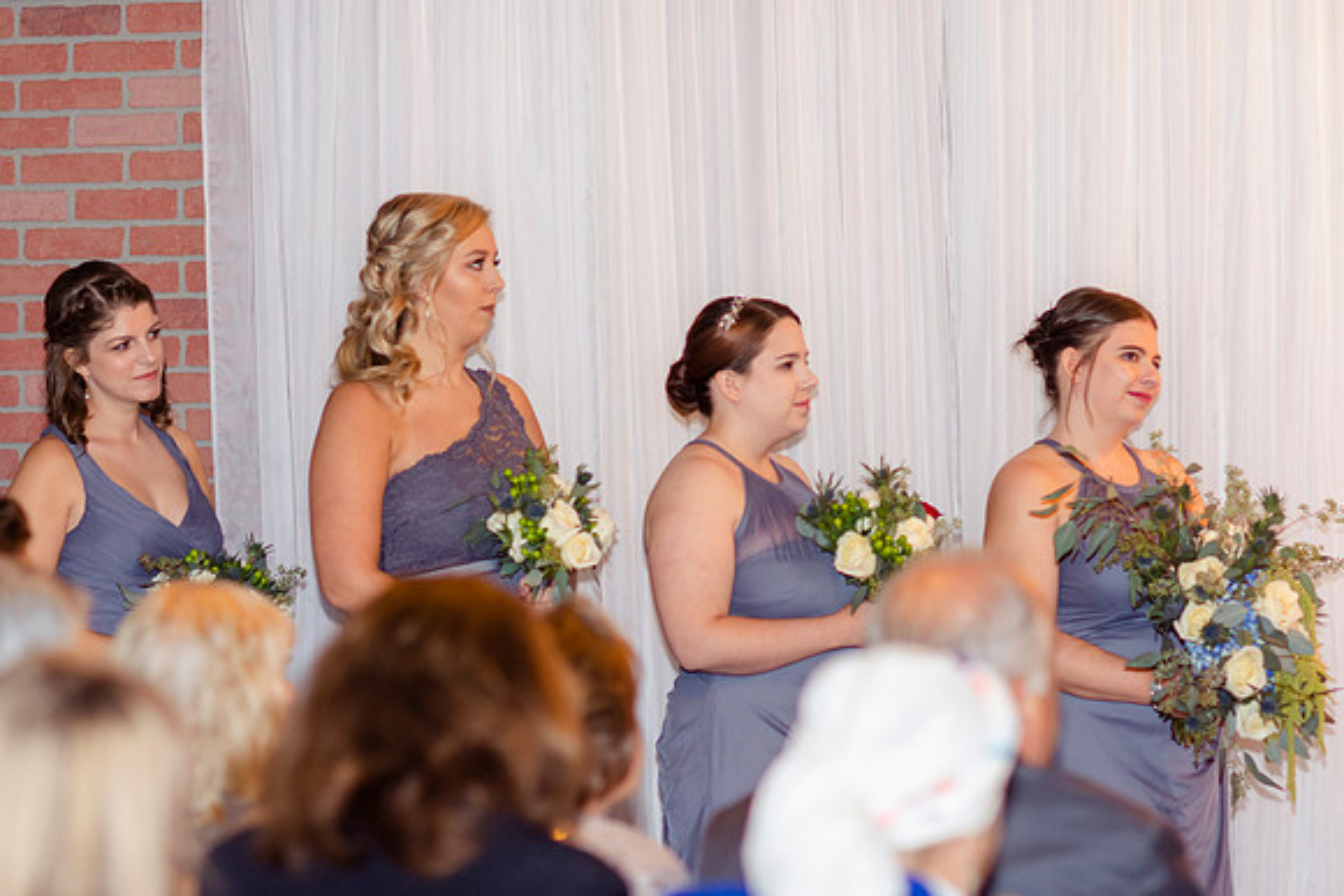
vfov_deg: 10.8
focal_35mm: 128
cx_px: 672
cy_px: 448
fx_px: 4761
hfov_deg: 16.1
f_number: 2.2
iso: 500
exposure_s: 1/160
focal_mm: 85
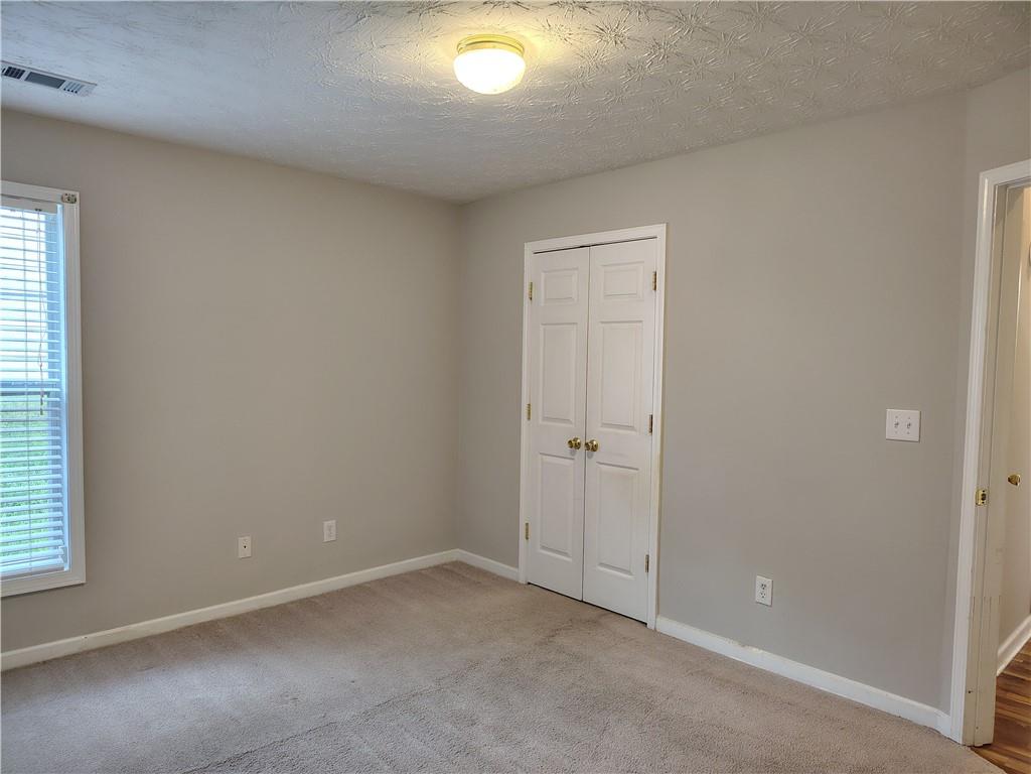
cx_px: 516
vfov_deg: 56.8
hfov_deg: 71.6
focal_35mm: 24
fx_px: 715
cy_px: 387
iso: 799
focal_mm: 5.56
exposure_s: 1/60
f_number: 1.8
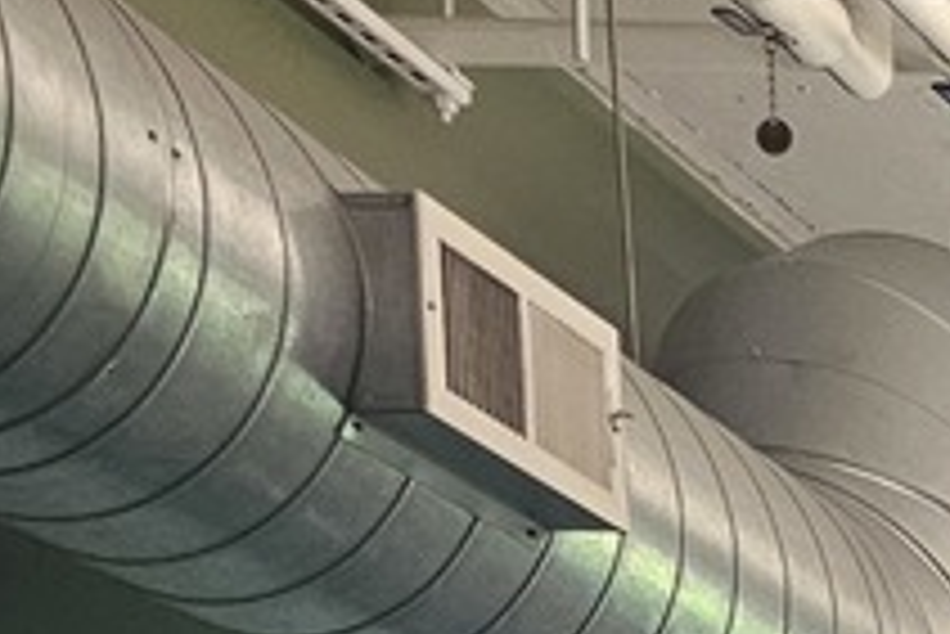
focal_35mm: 163
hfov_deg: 9.4
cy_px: 2257
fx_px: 4304
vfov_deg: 7.0
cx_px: 3008
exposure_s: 1/120
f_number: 1.7
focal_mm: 6.3
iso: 160
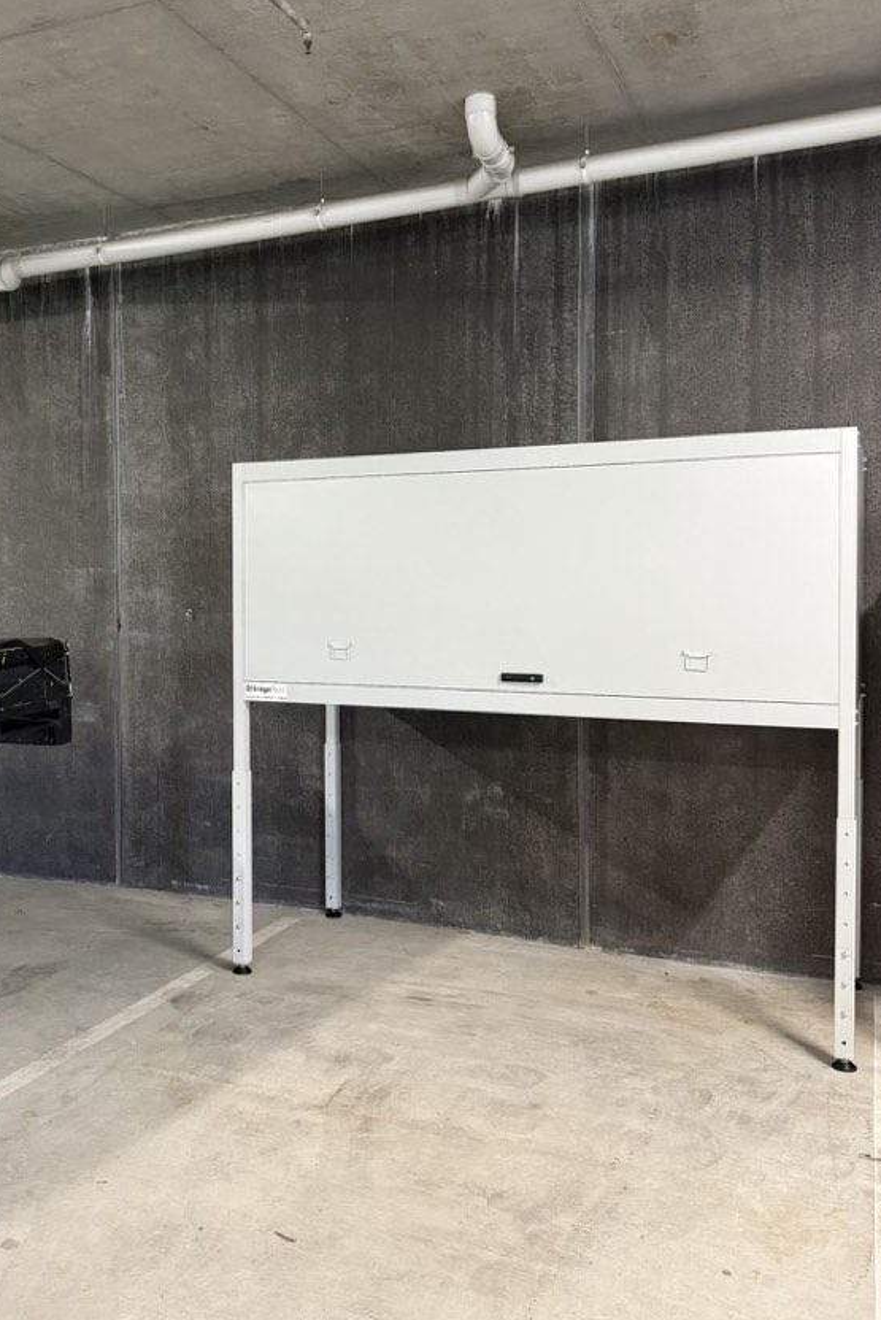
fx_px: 1211
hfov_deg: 39.5
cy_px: 608
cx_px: 290
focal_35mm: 33
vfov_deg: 57.1
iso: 500
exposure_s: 1/50
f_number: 1.78
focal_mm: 6.76
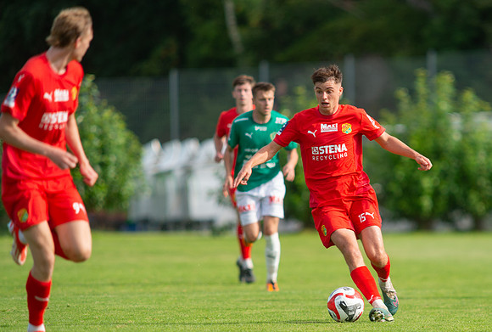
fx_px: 7415
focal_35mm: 541
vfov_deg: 2.6
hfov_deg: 3.8
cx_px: 318
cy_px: 212
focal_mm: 420
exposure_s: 1/1250
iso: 320
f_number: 4
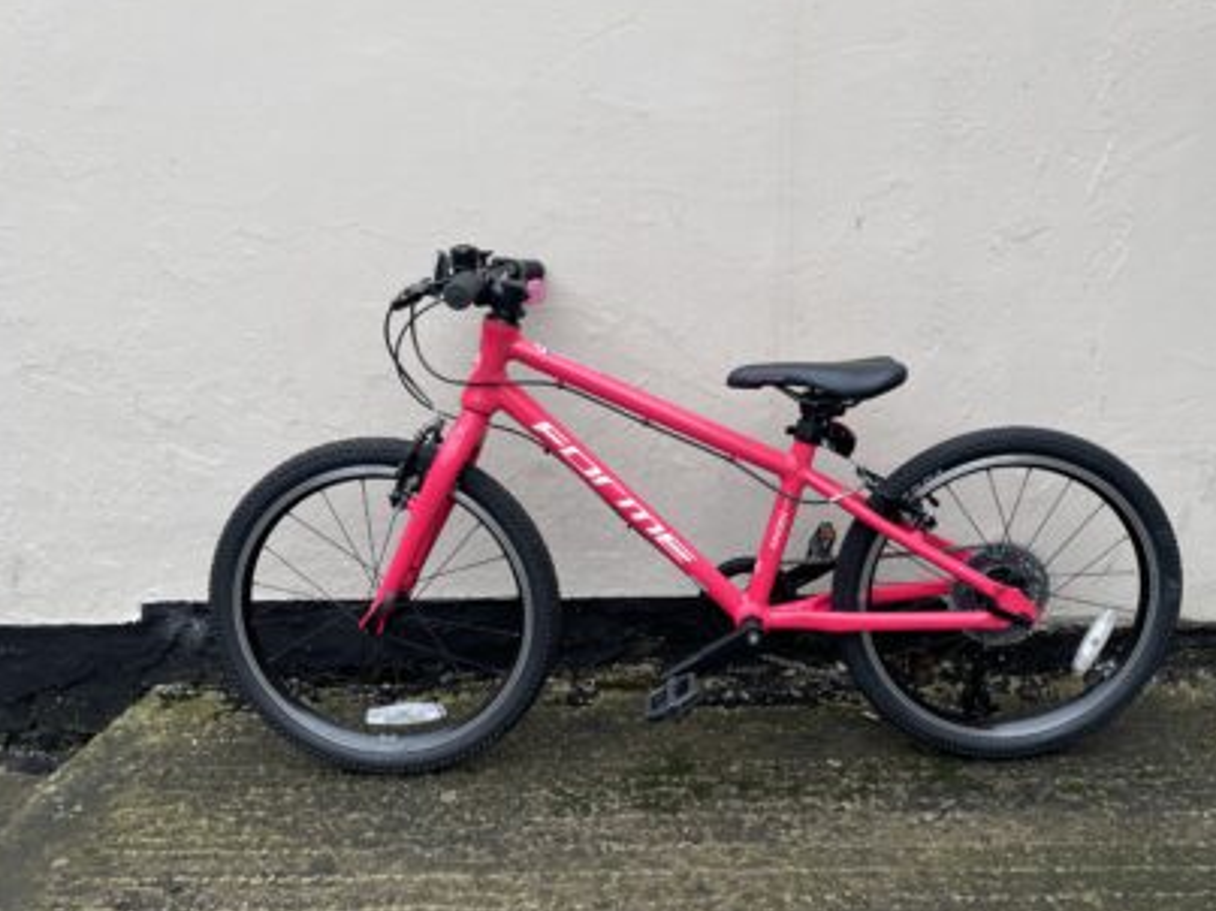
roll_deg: +0.0
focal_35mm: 31
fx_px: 1089
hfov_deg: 58.1
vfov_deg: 45.4
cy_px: 456
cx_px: 697
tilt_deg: -15.4
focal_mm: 4.2
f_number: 1.6
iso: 32
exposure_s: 1/344
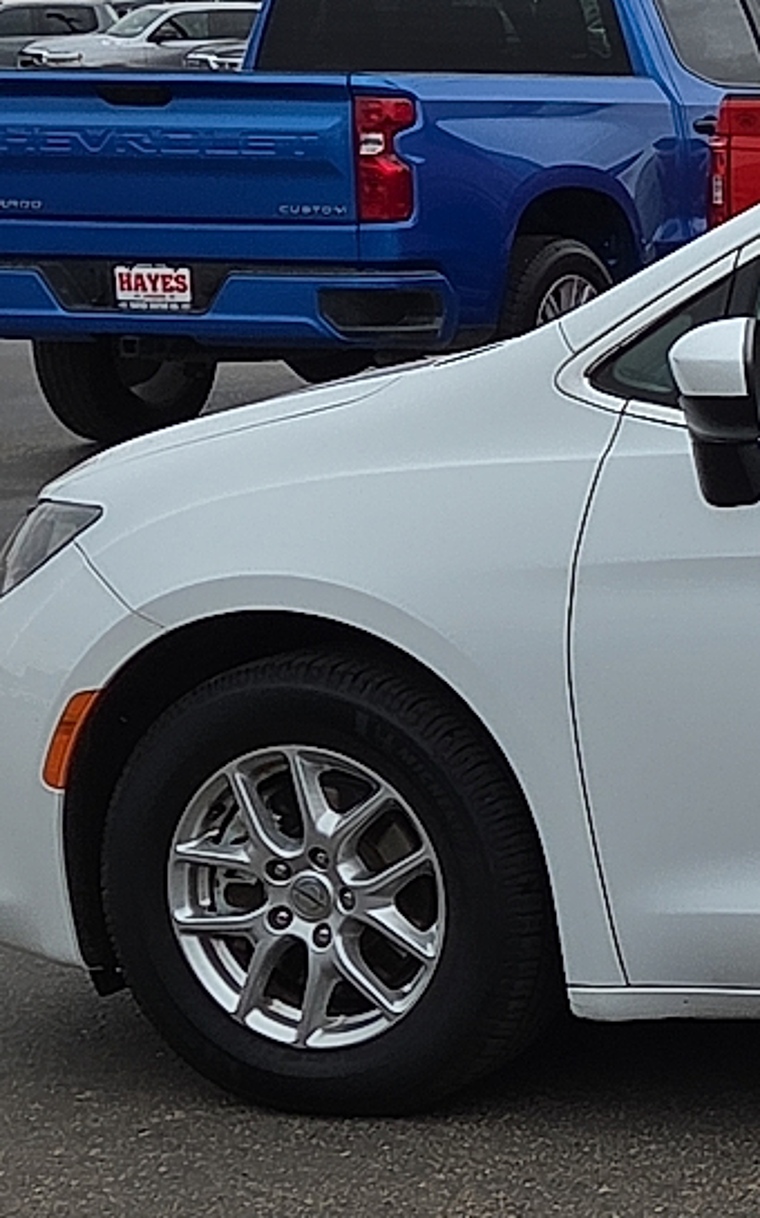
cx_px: 1647
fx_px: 3617
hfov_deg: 10.7
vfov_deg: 19.1
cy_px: 570
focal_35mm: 109
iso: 76
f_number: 1.8
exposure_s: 1/3333
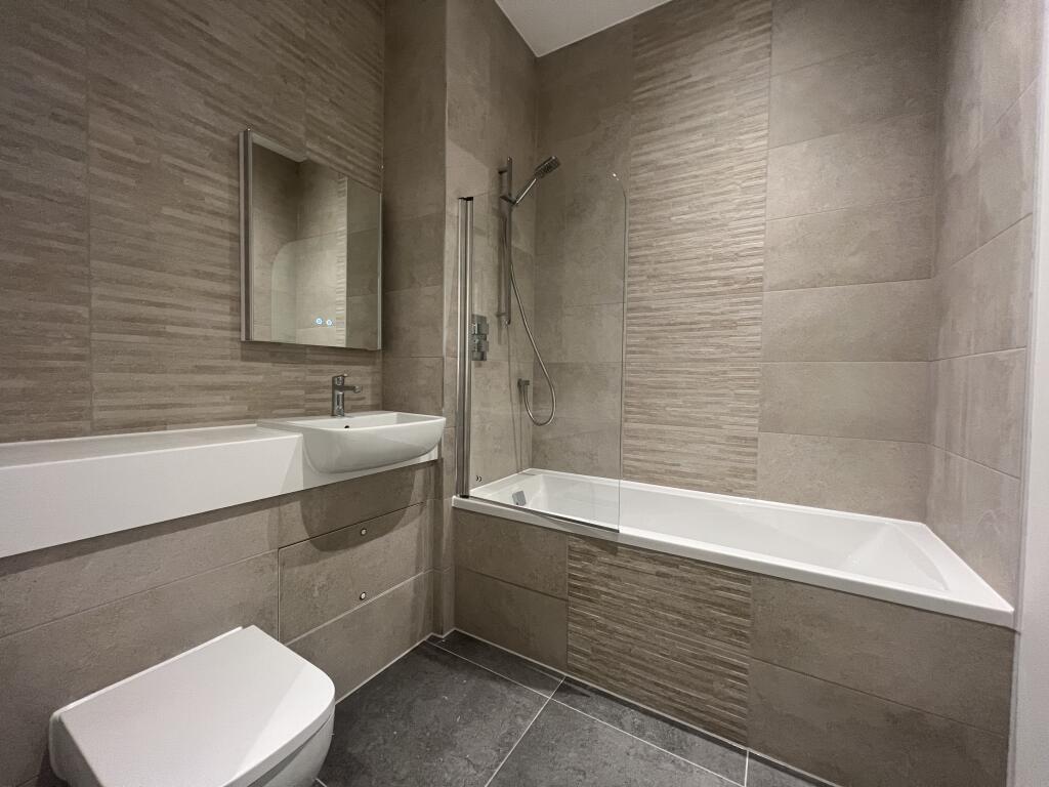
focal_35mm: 13
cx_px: 524
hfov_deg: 106.2
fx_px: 394
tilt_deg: -2.2
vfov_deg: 89.9
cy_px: 394
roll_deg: -1.2
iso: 200
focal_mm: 1.57
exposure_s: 1/50
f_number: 1.8
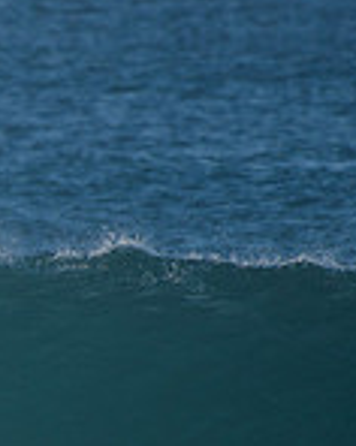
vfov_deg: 1.0
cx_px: -438
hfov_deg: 0.8
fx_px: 26237
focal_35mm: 1988
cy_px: 365
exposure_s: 1/2000
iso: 320
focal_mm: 500
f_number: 5.6
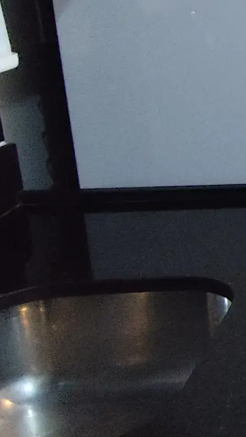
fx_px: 801
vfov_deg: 30.2
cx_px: 645
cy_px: 127
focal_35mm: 69
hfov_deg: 12.4
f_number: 2.2
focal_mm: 1.65
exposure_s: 1/60
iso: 500
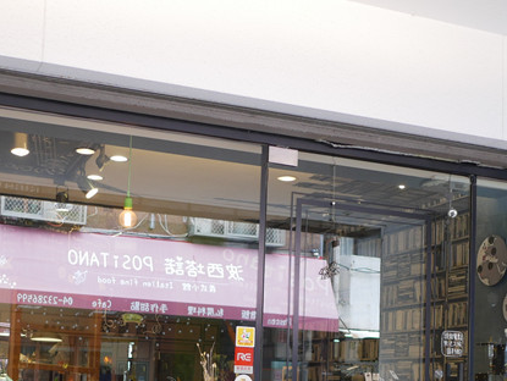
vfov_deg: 22.2
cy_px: 334
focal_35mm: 65
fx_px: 953
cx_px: 265
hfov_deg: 29.8
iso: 250
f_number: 1.7
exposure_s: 1/60
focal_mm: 15
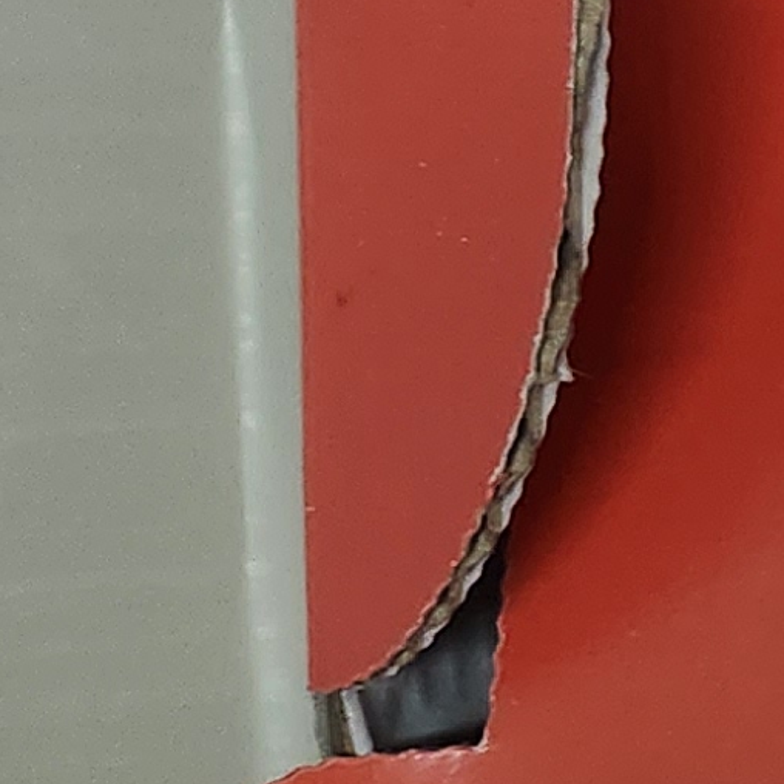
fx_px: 4100
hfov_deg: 7.9
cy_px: -218
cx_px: 2957
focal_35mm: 160
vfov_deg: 10.7
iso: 250
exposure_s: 1/120
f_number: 1.8
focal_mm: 5.4
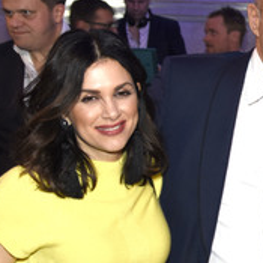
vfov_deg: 21.9
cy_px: 164
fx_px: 679
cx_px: 331
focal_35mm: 79
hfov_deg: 20.3
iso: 640
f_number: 5
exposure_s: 1/50
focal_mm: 24
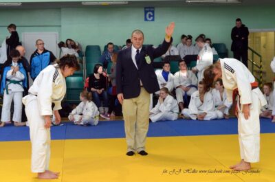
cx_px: 138
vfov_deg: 18.1
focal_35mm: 75
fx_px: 572
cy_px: 91
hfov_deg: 27.0
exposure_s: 1/200
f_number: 5
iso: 1000
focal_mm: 50
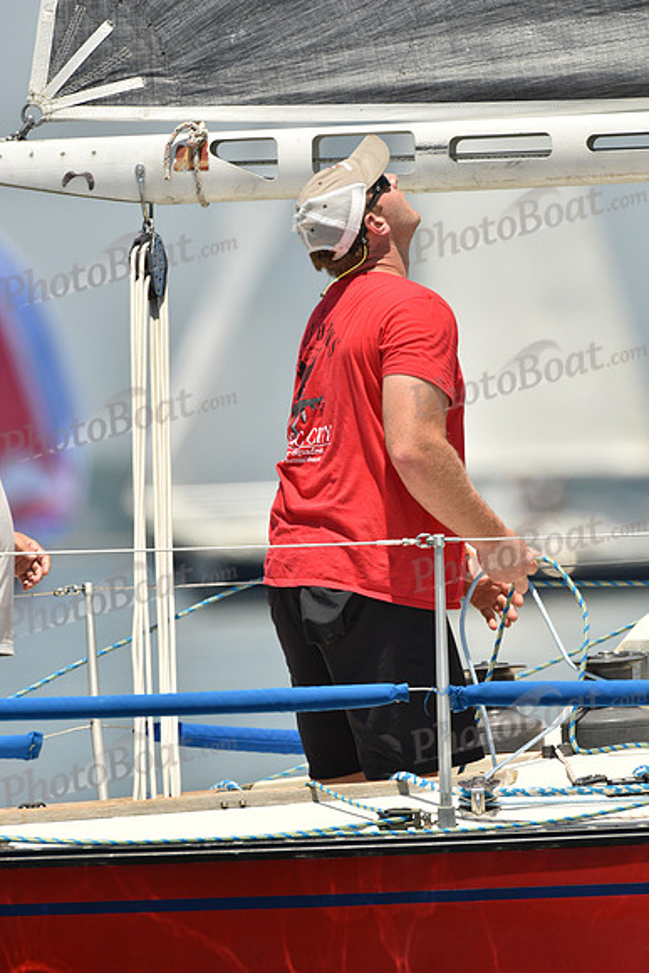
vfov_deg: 3.4
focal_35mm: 600
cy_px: 486
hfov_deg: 2.3
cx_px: 324
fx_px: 16214
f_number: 7.1
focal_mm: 600
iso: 320
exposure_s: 1/1600
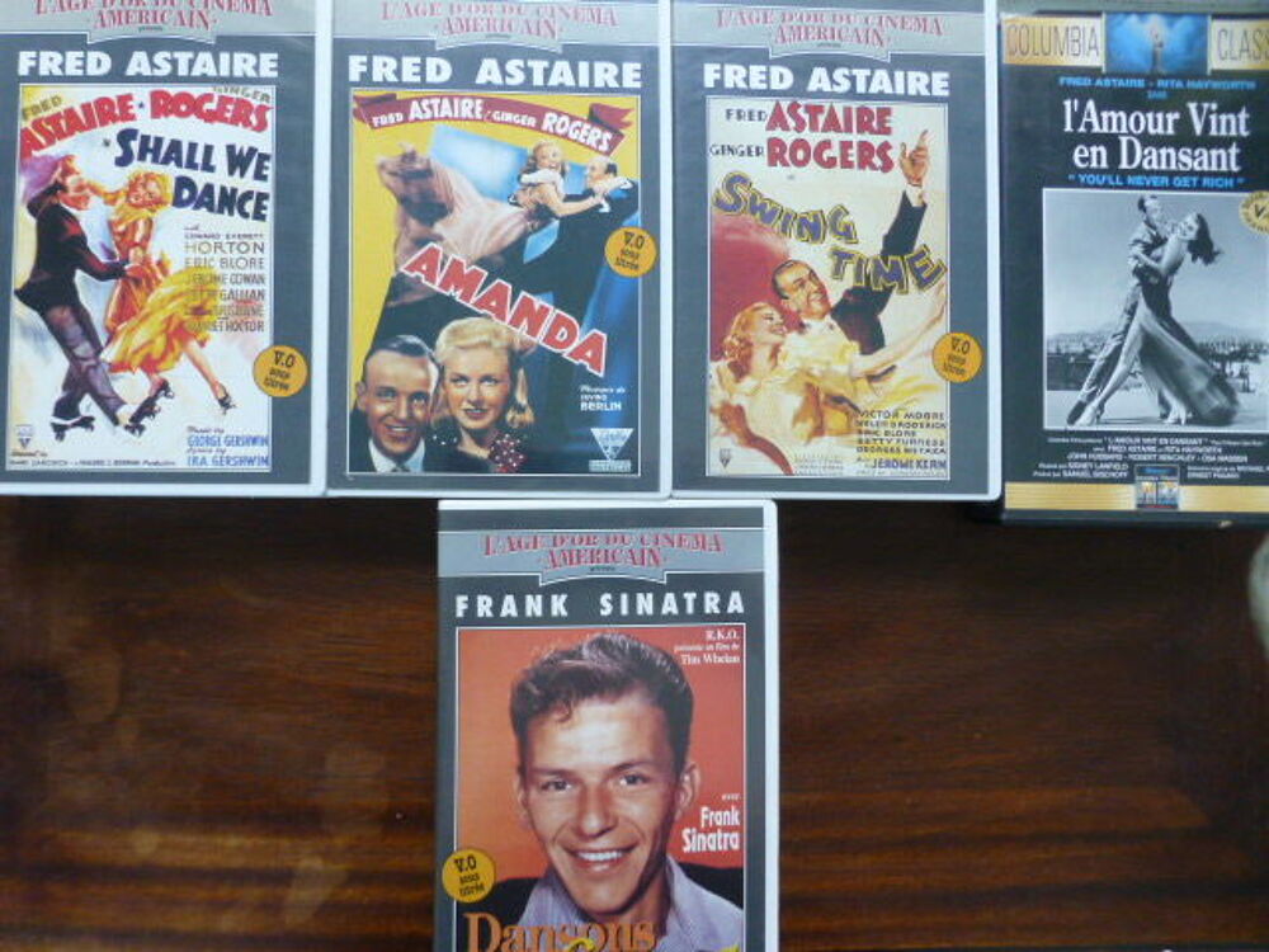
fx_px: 880
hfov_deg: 71.6
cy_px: 476
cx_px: 634
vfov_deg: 56.8
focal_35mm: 24
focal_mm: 4.3
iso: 400
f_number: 3.3
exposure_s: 1/50
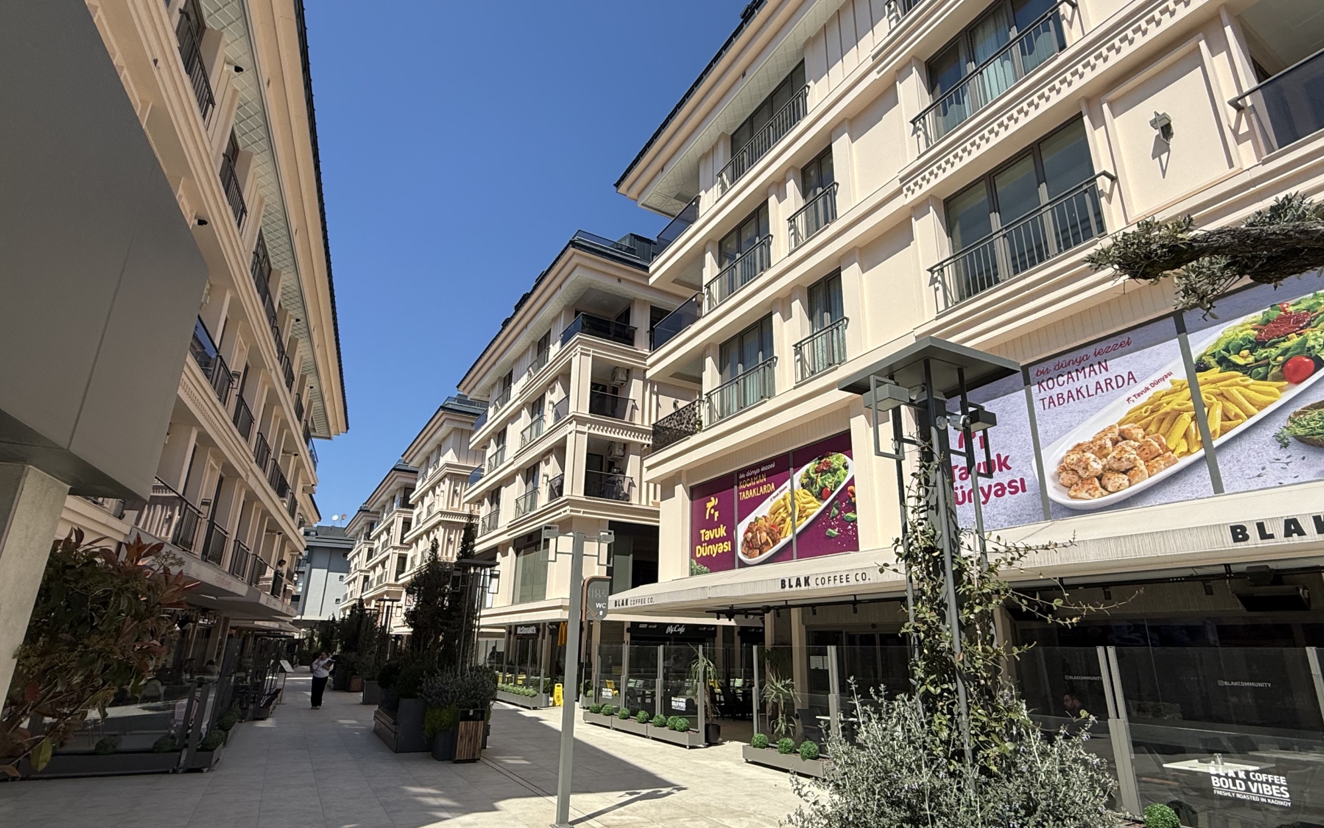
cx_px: 682
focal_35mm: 19
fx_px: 686
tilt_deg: +15.2
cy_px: 432
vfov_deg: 62.2
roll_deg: -2.3
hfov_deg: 88.0
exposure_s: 1/2717
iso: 50
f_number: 2.2
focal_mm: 2.22
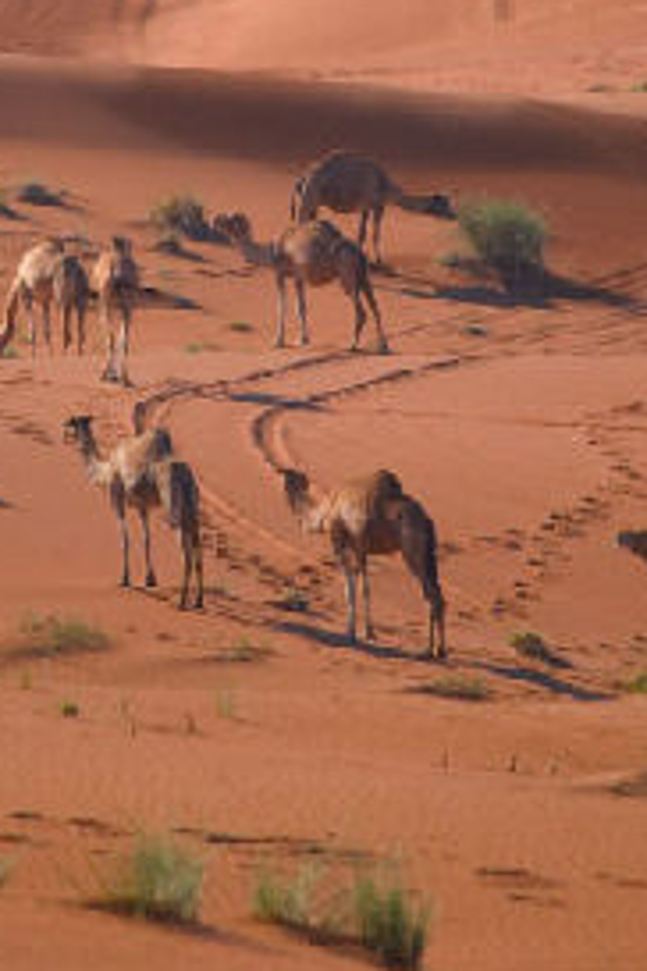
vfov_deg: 4.3
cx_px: 249
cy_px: 240
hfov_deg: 2.9
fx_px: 12998
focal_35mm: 482
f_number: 5
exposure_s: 1/1000
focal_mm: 135
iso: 200
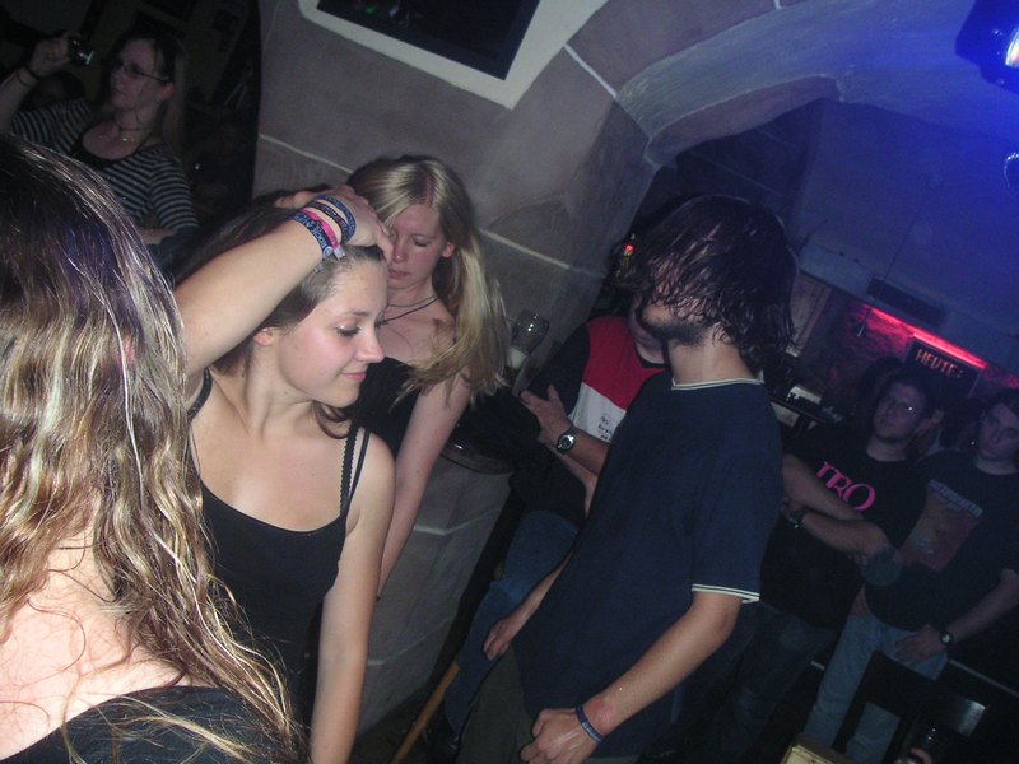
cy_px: 382
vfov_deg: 38.7
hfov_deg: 50.1
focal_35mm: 37
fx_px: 1089
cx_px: 510
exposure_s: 1/45
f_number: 2.8
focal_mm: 5.7
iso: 160
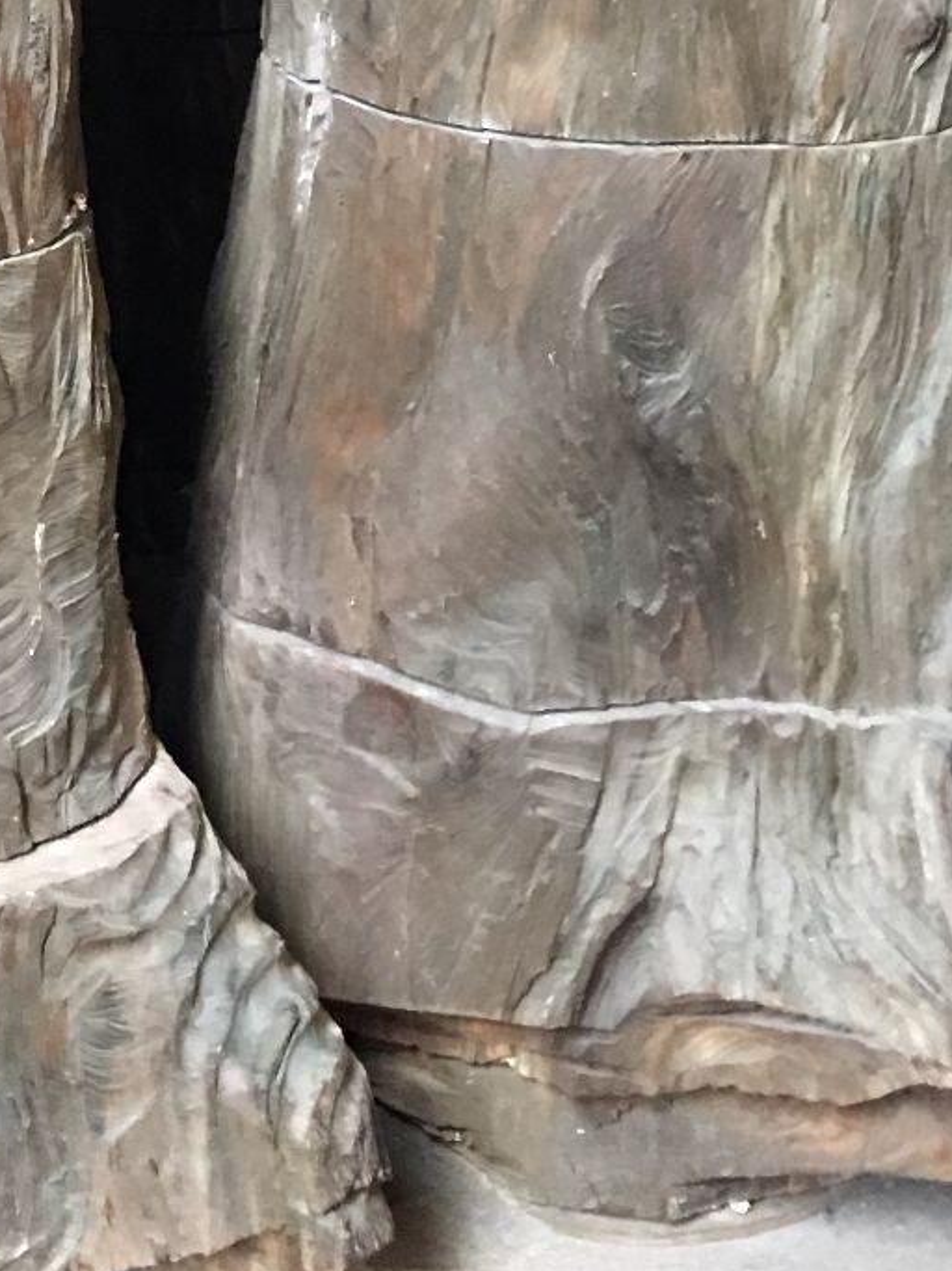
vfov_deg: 19.9
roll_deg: -1.1
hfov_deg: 15.9
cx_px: -351
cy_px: -568
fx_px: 3191
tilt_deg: -9.1
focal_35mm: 87
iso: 100
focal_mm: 4.15
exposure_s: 1/17
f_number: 2.2
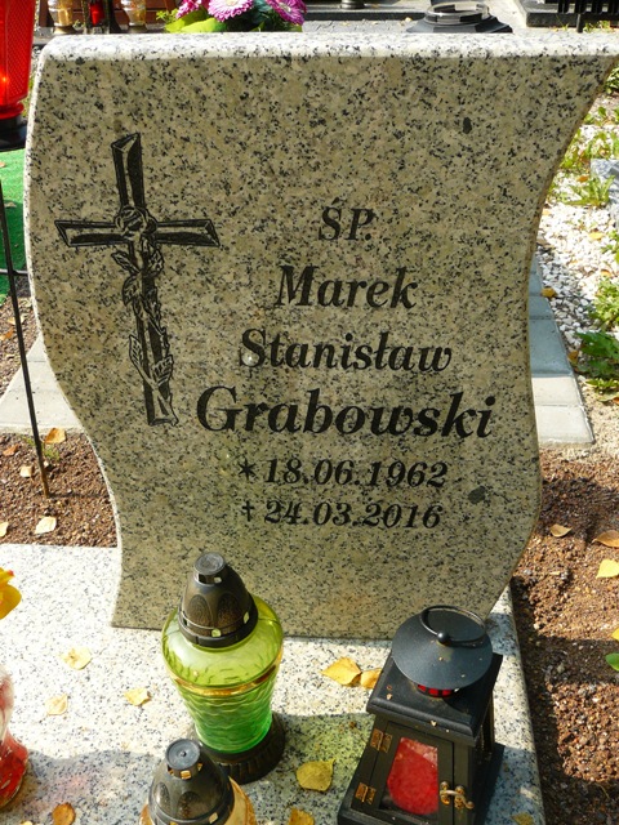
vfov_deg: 51.4
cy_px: 412
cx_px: 310
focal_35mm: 36
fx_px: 858
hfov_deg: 39.7
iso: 100
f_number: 5
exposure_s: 1/200
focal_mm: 6
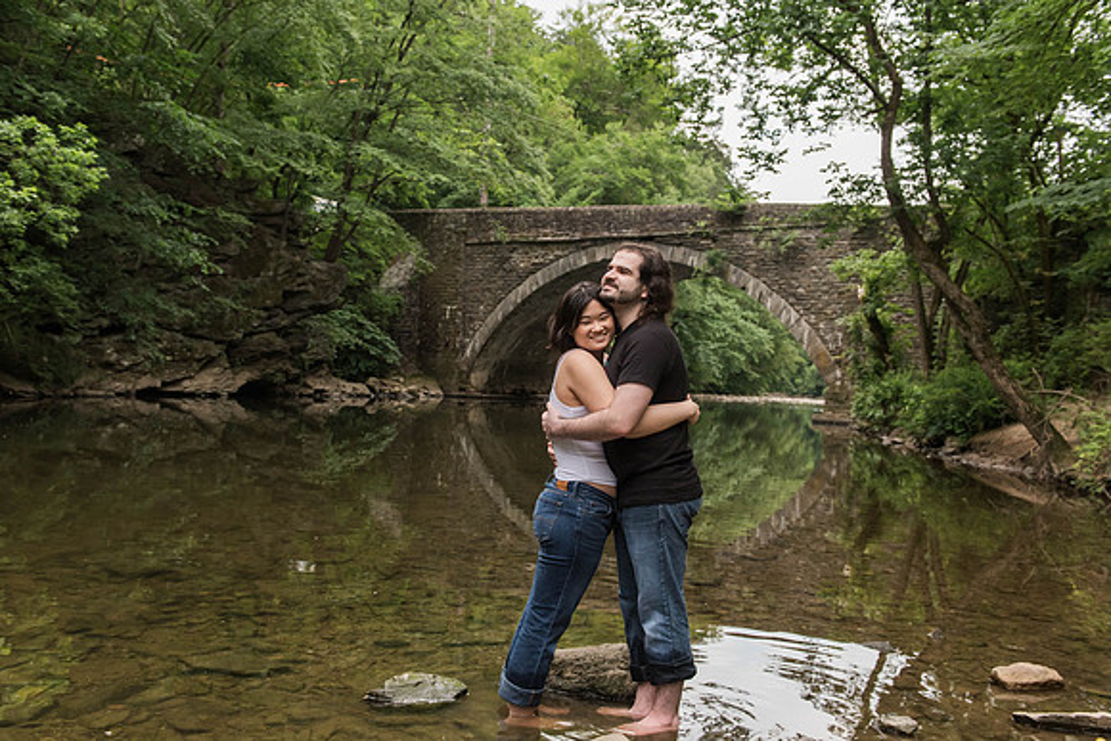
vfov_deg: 38.3
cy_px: 363
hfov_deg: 55.0
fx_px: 1067
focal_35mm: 35
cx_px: 542
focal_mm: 31
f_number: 4
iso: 1250
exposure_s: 1/200
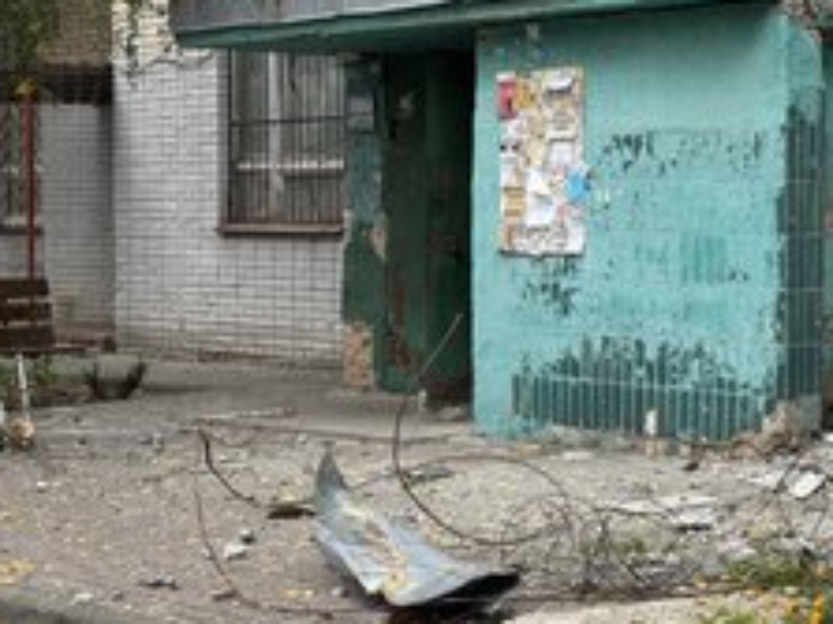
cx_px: 605
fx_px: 2068
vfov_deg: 17.2
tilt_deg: -2.5
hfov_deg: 22.6
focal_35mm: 86
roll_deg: +0.6
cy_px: 310
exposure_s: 1/117
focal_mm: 6.76
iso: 100
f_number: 1.78
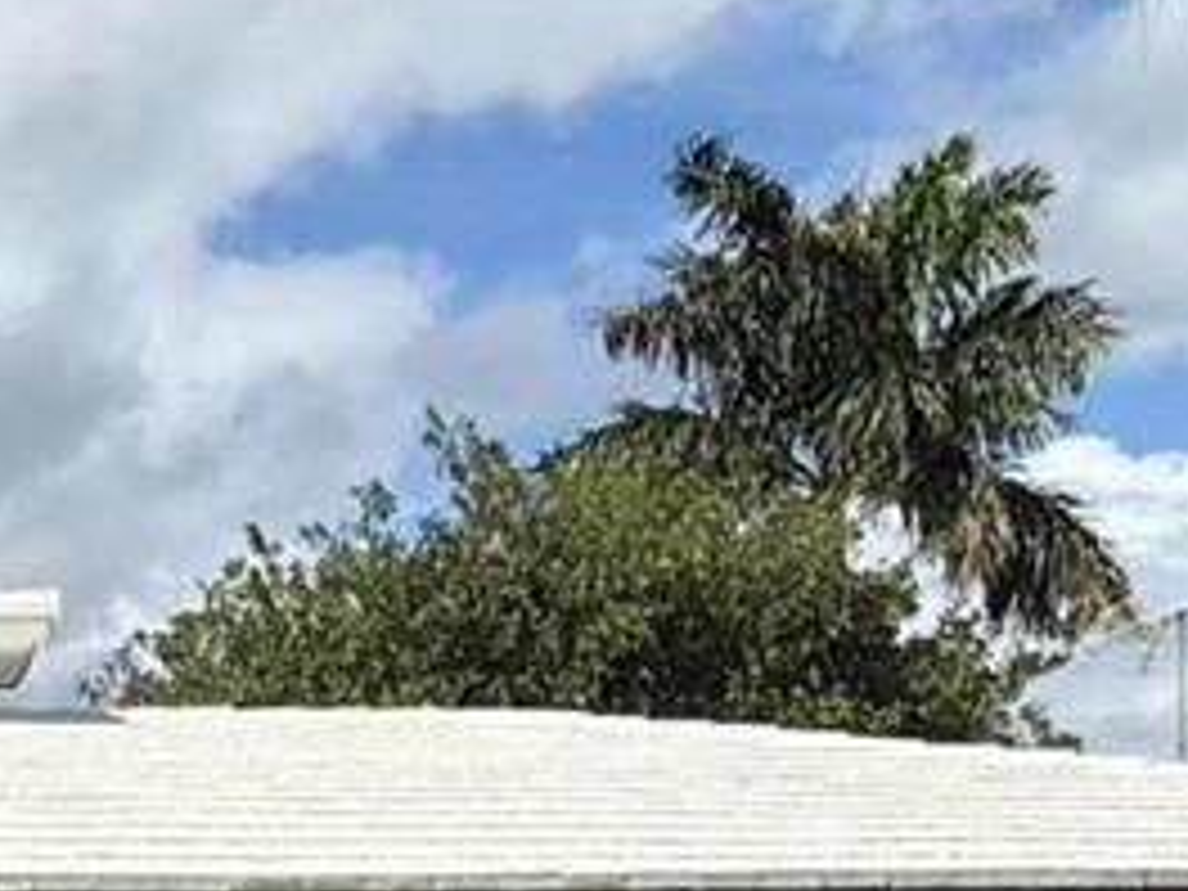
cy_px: 990
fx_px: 2917
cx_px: -148
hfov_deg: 21.7
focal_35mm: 85
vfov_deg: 16.8
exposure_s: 1/5155
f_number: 2.2
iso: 50
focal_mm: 2.22
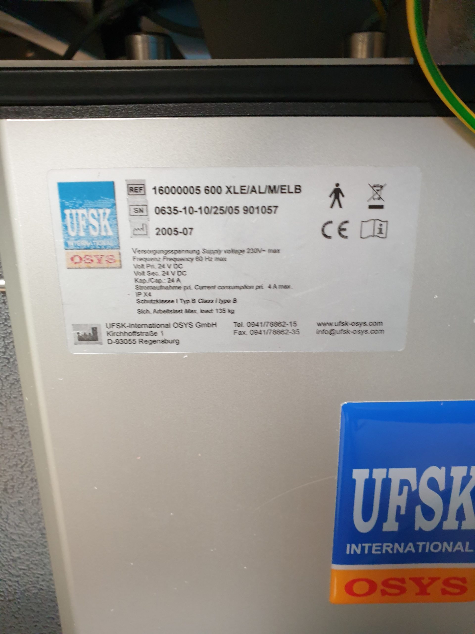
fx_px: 476
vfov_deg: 67.3
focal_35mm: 26
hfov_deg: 53.1
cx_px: 238
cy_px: 317
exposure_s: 1/25
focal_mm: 4.3
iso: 320
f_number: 2.4
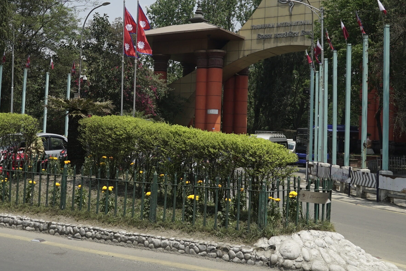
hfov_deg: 40.7
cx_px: 147
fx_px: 542
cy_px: 83
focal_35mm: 48
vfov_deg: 27.9
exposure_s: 1/2500
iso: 400
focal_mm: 22
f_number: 5.6
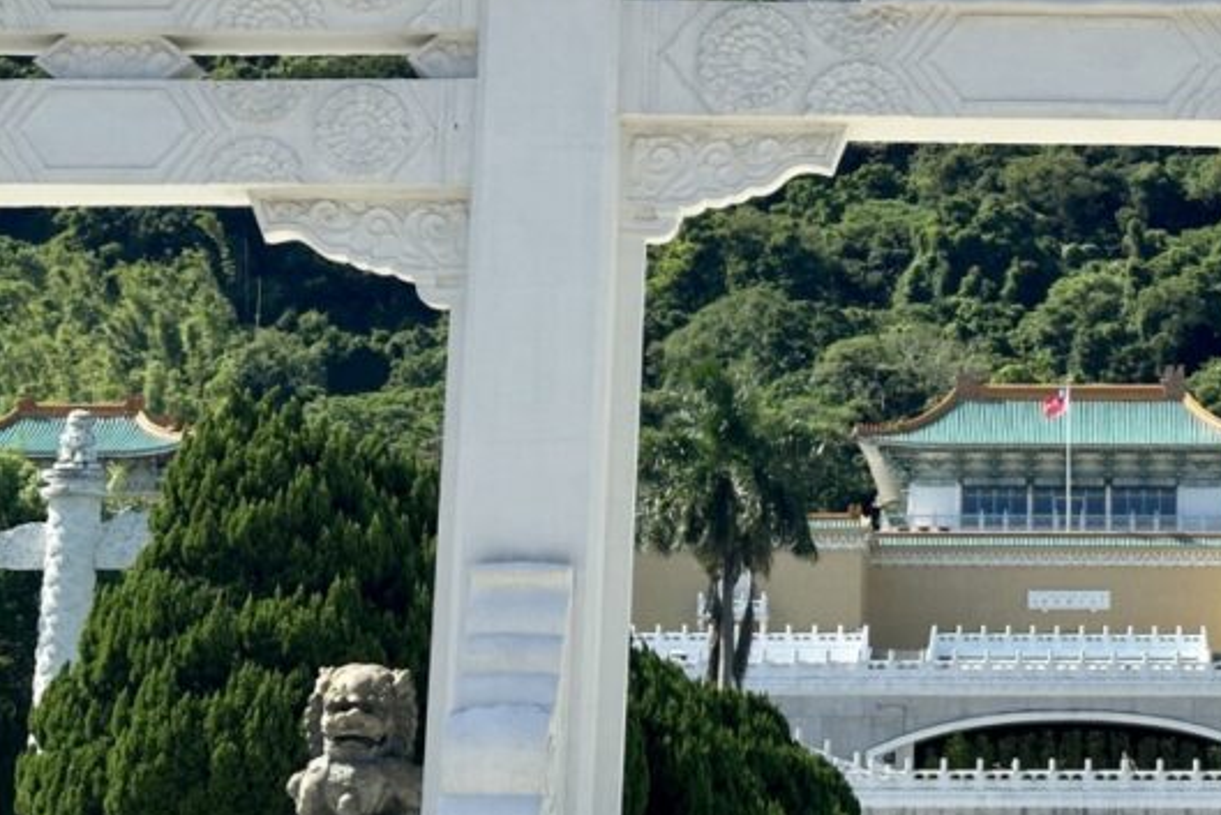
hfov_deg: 20.1
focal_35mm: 100
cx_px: 1071
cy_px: 195
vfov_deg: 13.6
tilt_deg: +13.0
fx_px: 3392
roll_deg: -0.6
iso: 64
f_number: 1.78
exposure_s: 1/3731
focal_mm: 6.86
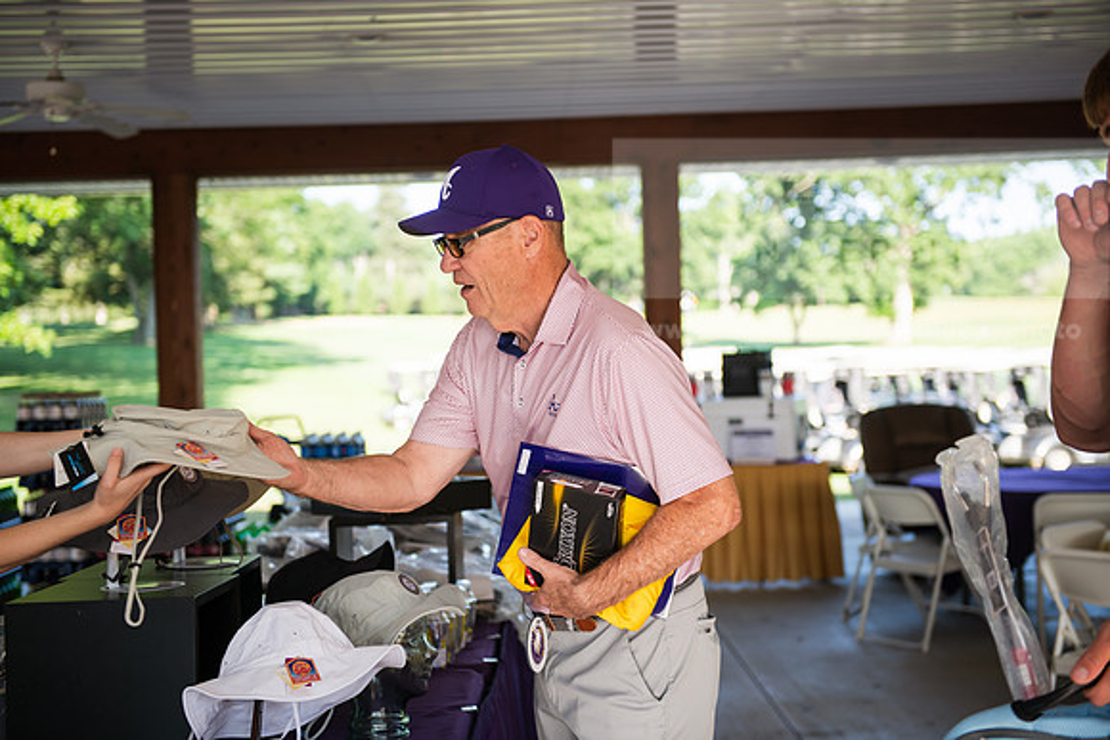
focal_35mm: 56
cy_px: 370
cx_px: 555
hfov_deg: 35.6
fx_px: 1727
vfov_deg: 24.2
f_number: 3.2
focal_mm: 56
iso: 125
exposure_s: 1/320
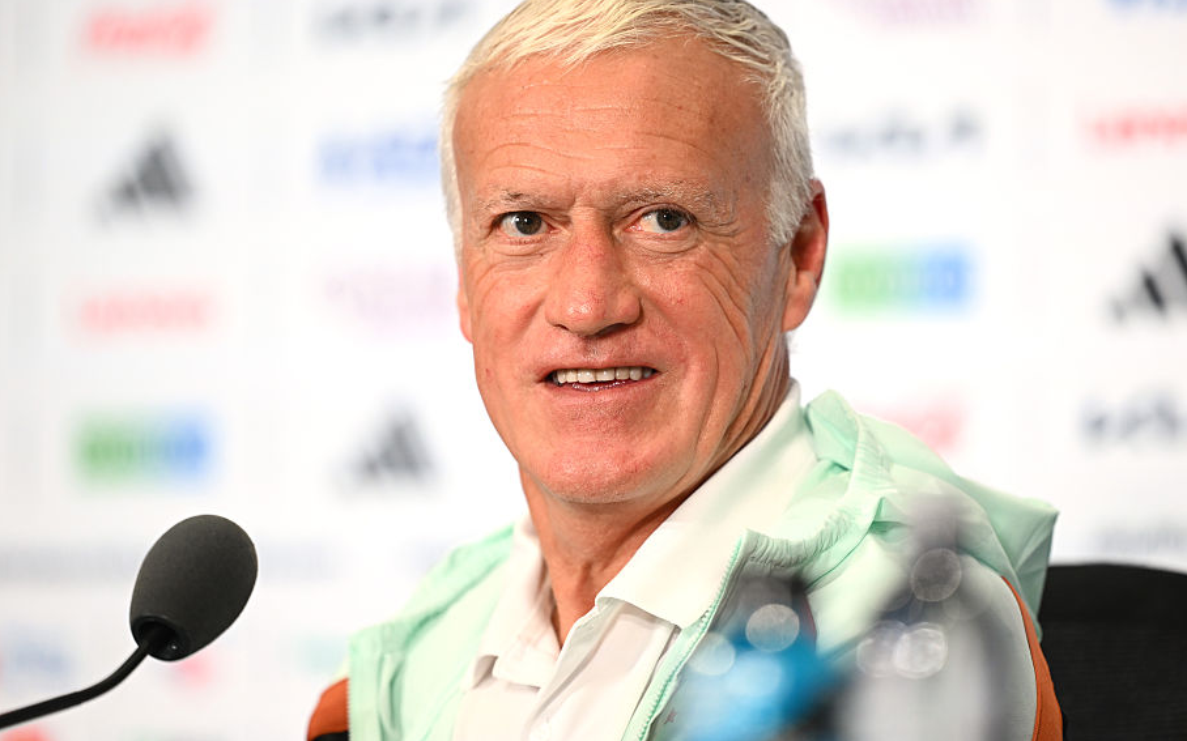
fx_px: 14877
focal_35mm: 460
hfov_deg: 4.6
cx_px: 646
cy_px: 365
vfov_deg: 2.9
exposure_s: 1/640
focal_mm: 400
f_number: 2.8
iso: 1600
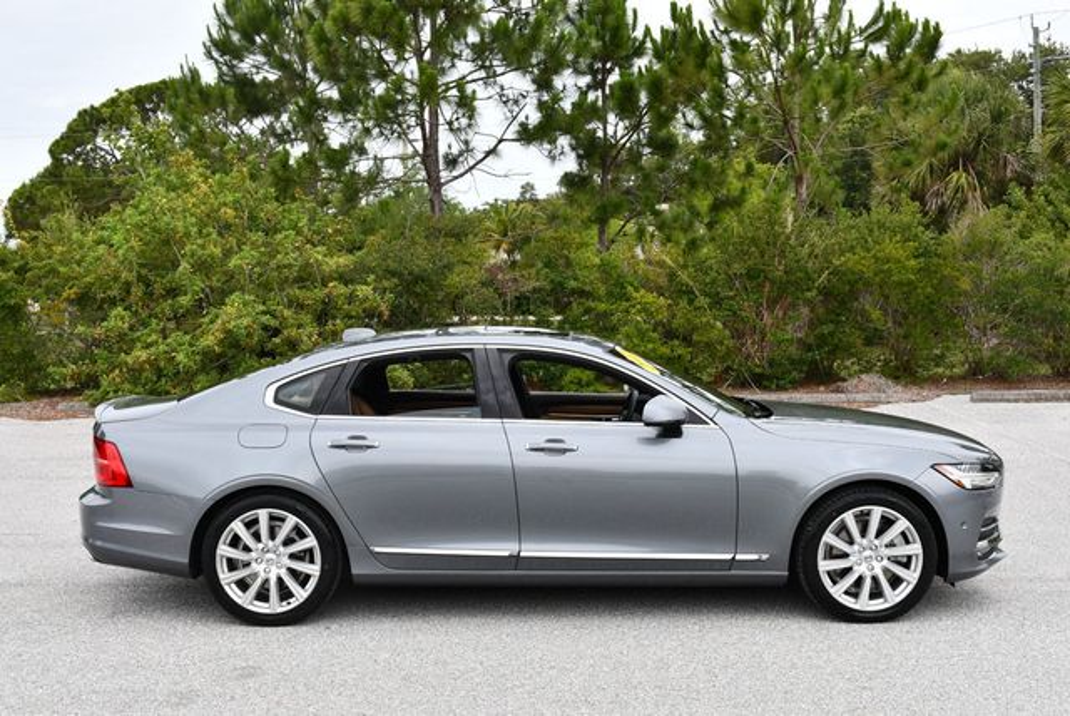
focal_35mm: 44
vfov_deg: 30.6
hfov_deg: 44.5
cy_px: 358
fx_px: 1309
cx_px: 535
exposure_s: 1/250
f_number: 8
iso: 140
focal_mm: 22
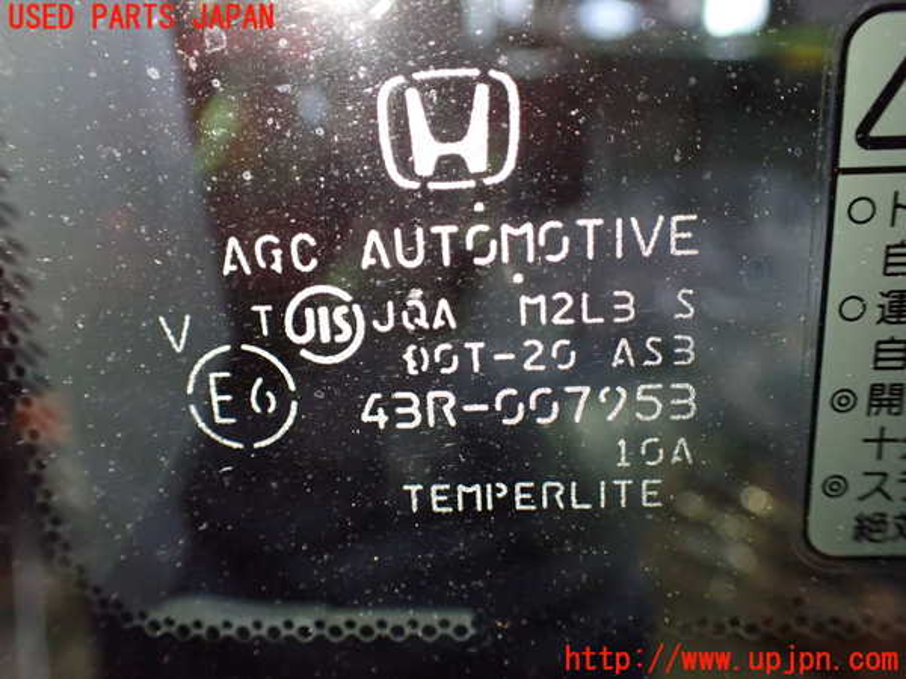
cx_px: 453
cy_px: 340
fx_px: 785
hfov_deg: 60.0
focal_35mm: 30
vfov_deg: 46.8
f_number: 2.3
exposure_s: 1/30
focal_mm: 5.4
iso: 1000
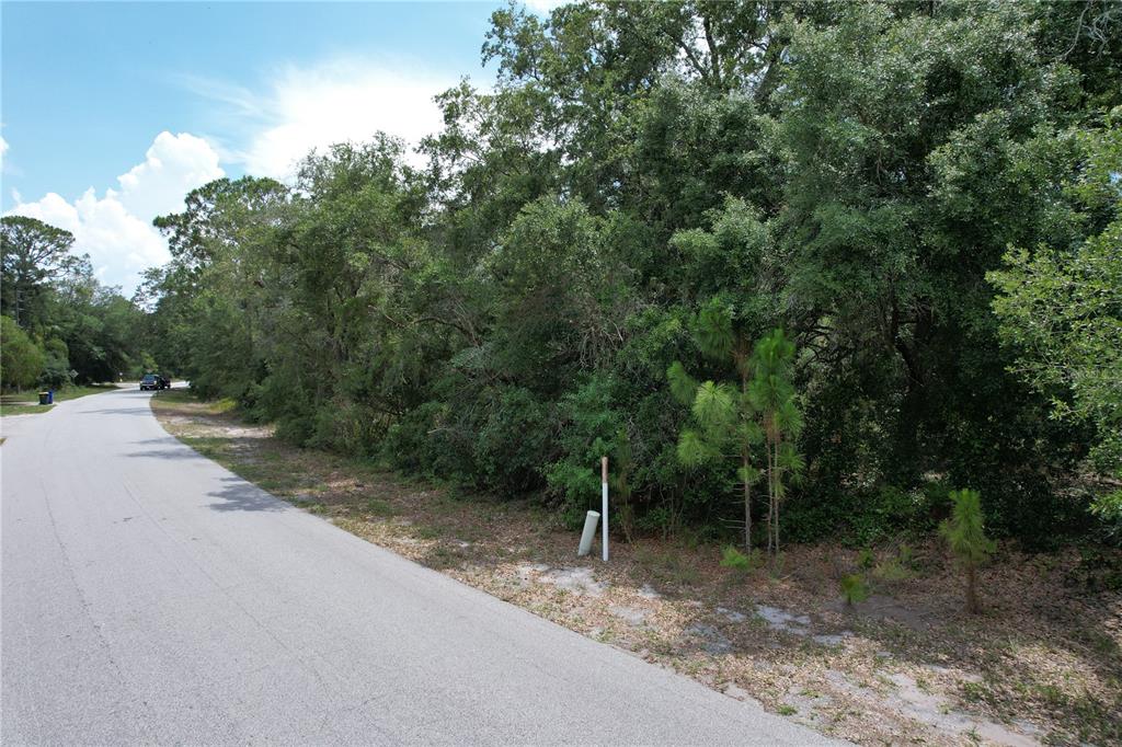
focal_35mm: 22
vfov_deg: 57.2
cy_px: 374
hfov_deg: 78.6
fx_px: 685
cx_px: 561
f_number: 2.8
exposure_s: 1/1250
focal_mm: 8.38
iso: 100
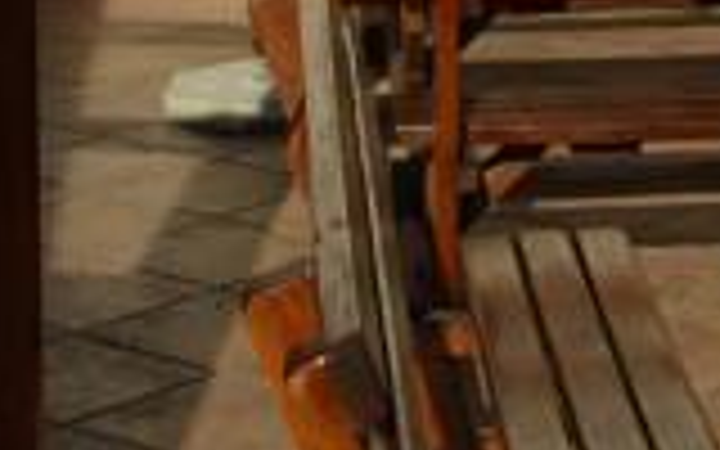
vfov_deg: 8.4
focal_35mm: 151
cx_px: 954
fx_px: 2963
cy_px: -292
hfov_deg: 13.3
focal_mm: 6.3
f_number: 4.9
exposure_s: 1/497
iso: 50
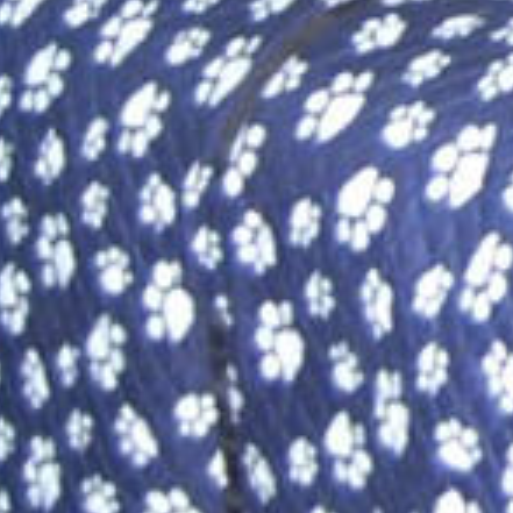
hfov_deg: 8.9
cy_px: -510
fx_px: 2850
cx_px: 1370
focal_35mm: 170
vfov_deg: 9.6
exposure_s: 1/60
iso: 400
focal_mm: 18
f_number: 3.5
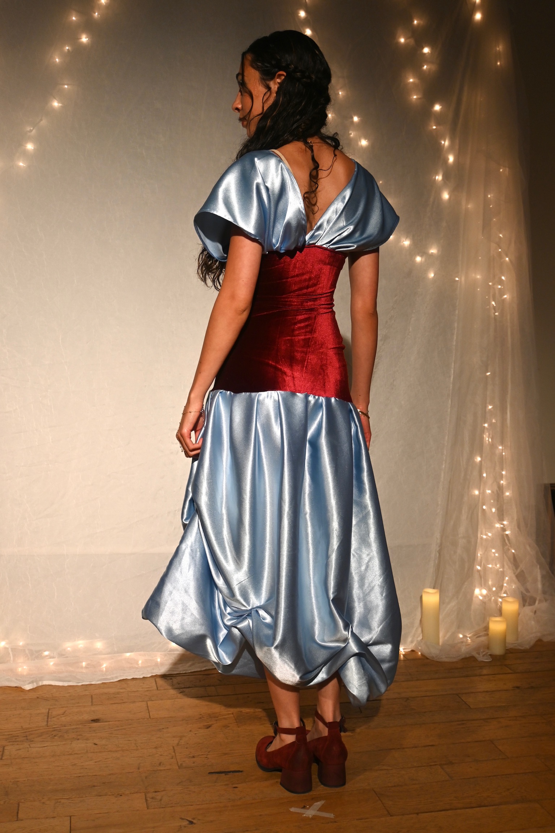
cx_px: 278
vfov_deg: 48.7
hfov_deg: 33.6
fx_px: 919
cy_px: 416
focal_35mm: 40
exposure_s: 1/125
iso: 400
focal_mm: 26.5
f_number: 4.5
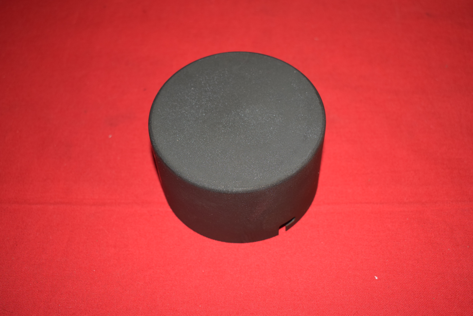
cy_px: 158
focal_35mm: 48
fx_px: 631
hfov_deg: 41.1
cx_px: 236
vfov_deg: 28.1
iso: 640
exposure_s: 1/125
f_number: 5
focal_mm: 32
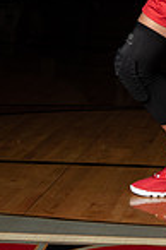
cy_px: -132
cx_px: 240
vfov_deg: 11.4
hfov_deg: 7.8
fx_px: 1199
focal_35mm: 173
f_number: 14
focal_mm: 56
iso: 320
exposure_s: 1/200
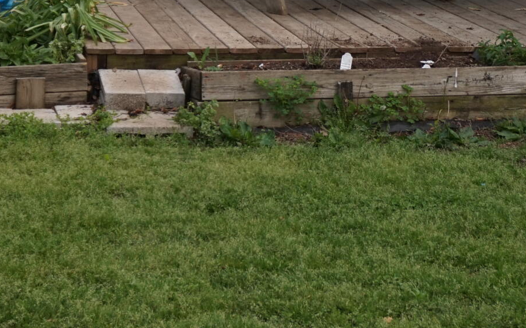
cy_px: -97
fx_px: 1734
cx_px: 393
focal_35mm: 121
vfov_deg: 10.6
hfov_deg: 17.2
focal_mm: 24
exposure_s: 1/160
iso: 200
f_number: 4.5
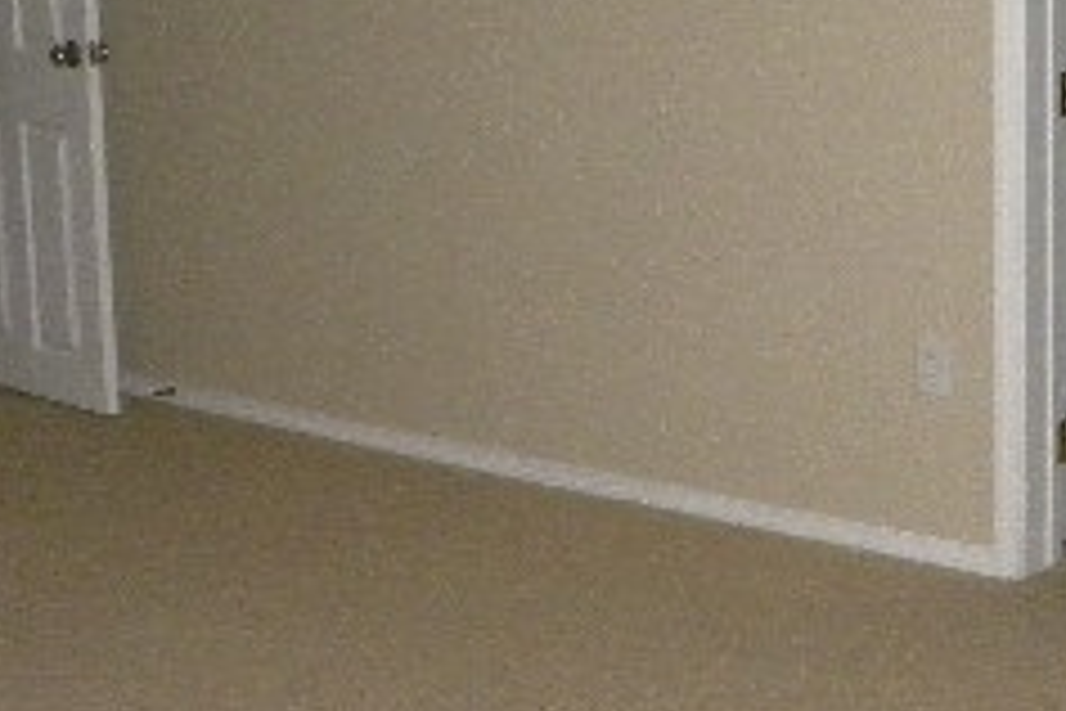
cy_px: 180
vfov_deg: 18.6
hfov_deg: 27.0
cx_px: 900
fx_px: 2161
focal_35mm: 73
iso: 400
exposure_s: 1/30
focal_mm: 4.6
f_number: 2.8
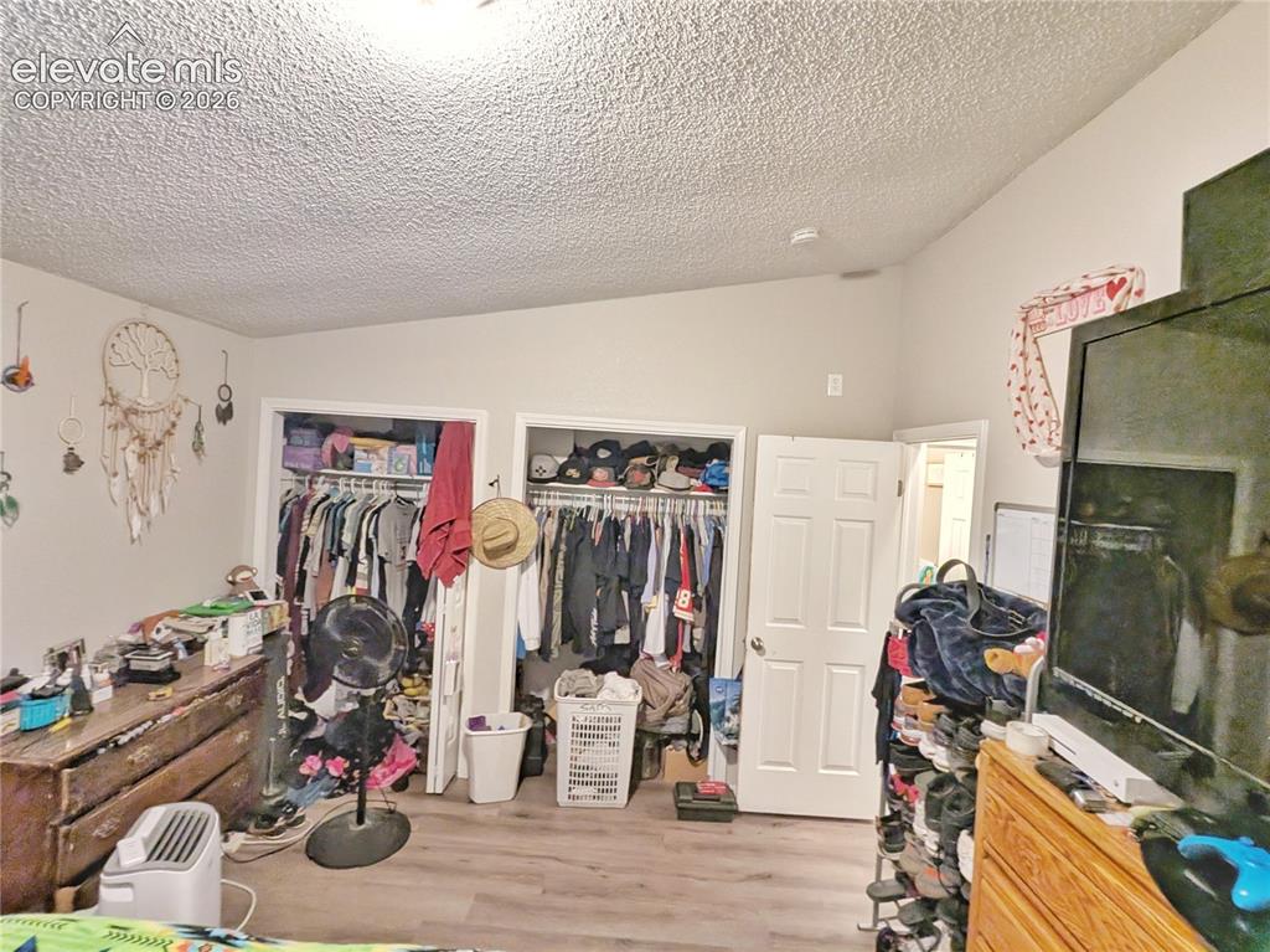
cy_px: 476
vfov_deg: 78.1
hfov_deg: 94.5
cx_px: 635
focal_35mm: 16
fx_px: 587
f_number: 2.2
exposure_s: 1/30
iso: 148
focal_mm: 2.22
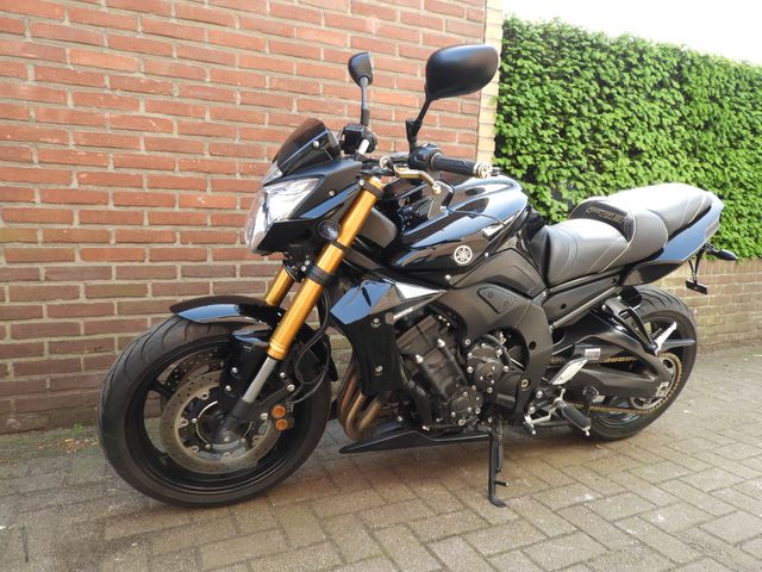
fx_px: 528
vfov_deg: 56.8
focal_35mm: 24
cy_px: 286
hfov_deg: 71.6
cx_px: 381
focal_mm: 4.3
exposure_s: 1/80
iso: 100
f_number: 3.3
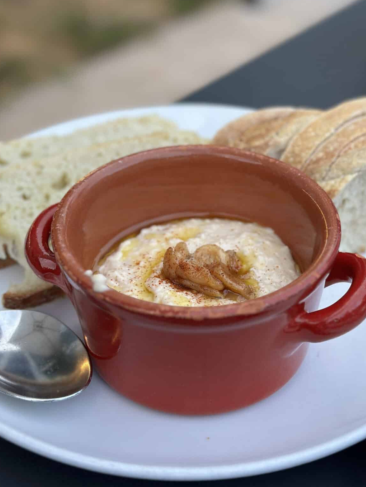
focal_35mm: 64
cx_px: 194
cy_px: 214
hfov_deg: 22.9
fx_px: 902
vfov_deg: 30.2
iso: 125
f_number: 1.78
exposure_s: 1/121
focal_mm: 6.86
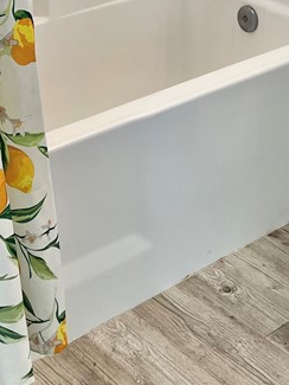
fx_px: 912
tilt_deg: -10.7
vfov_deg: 21.7
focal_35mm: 82
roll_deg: -2.0
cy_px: -102
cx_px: 224
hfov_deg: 17.9
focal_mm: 5.7
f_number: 1.5
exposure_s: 1/120
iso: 100
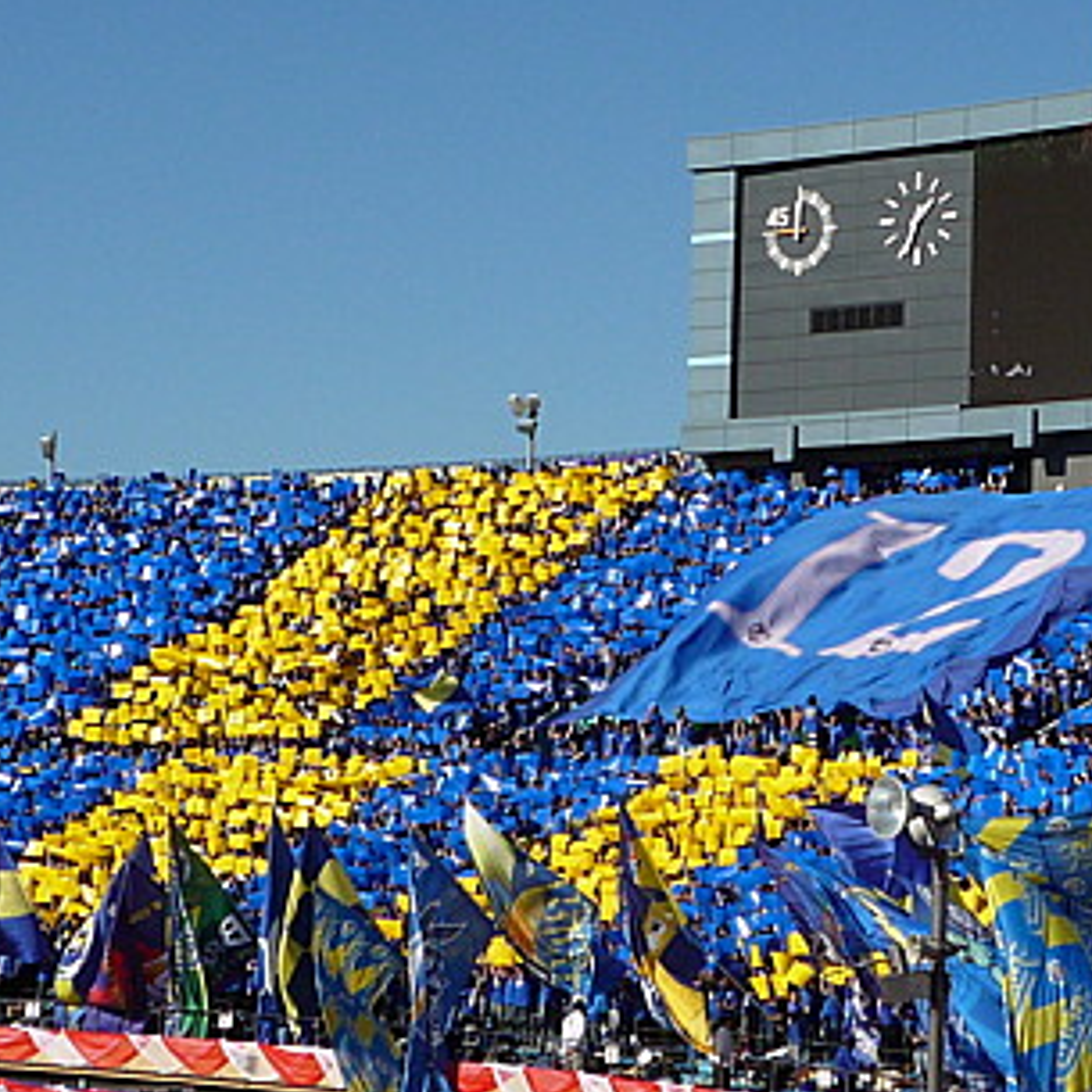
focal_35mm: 110
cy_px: 548
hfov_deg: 15.8
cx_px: 781
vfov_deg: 15.8
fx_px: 3926
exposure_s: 1/800
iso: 100
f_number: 5.6
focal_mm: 7.8
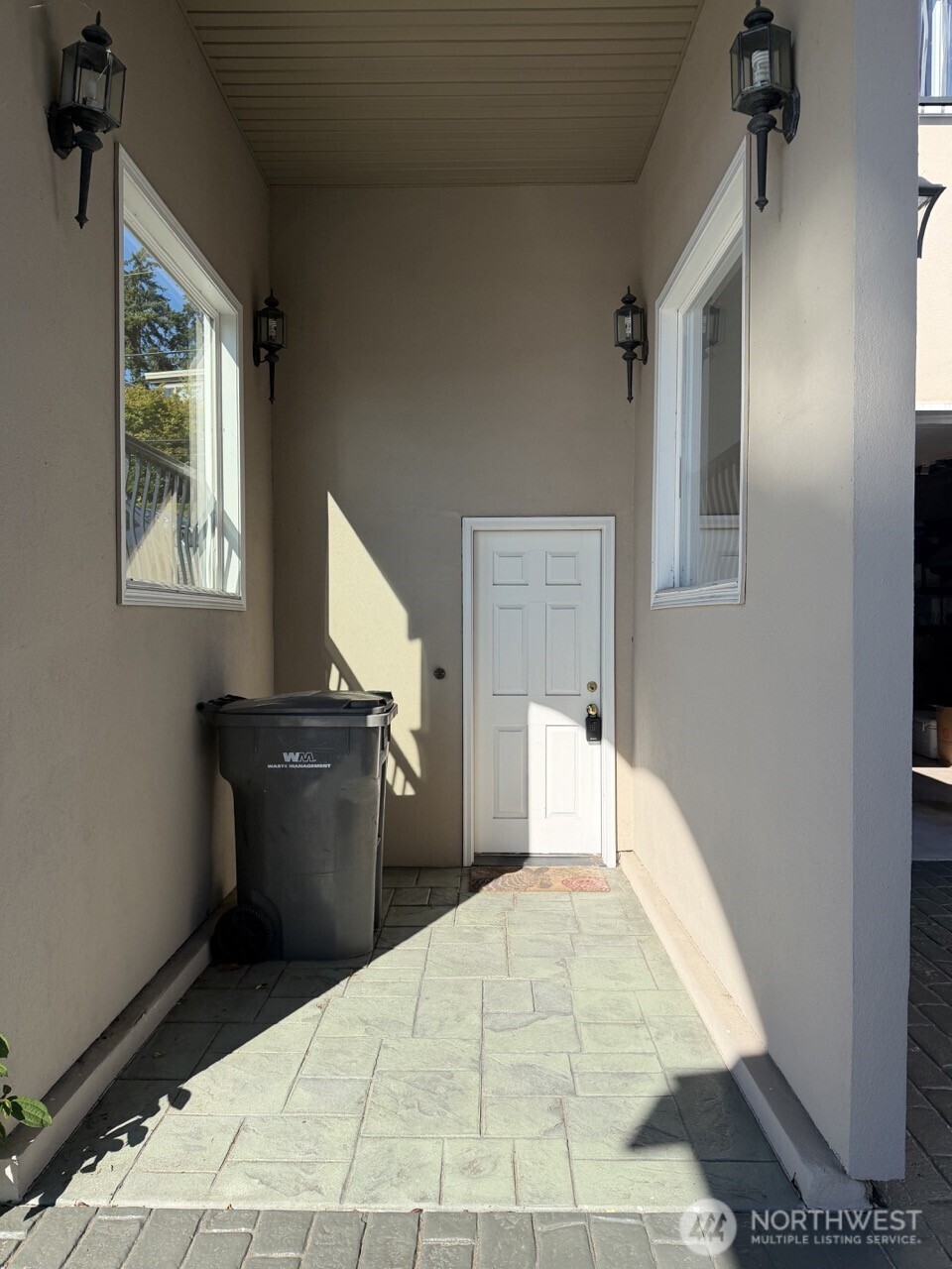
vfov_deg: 71.6
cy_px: 634
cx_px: 476
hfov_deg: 56.8
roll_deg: -0.1
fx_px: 880
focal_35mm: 24
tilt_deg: -0.9
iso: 100
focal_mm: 6.76
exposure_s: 1/3759
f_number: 1.78
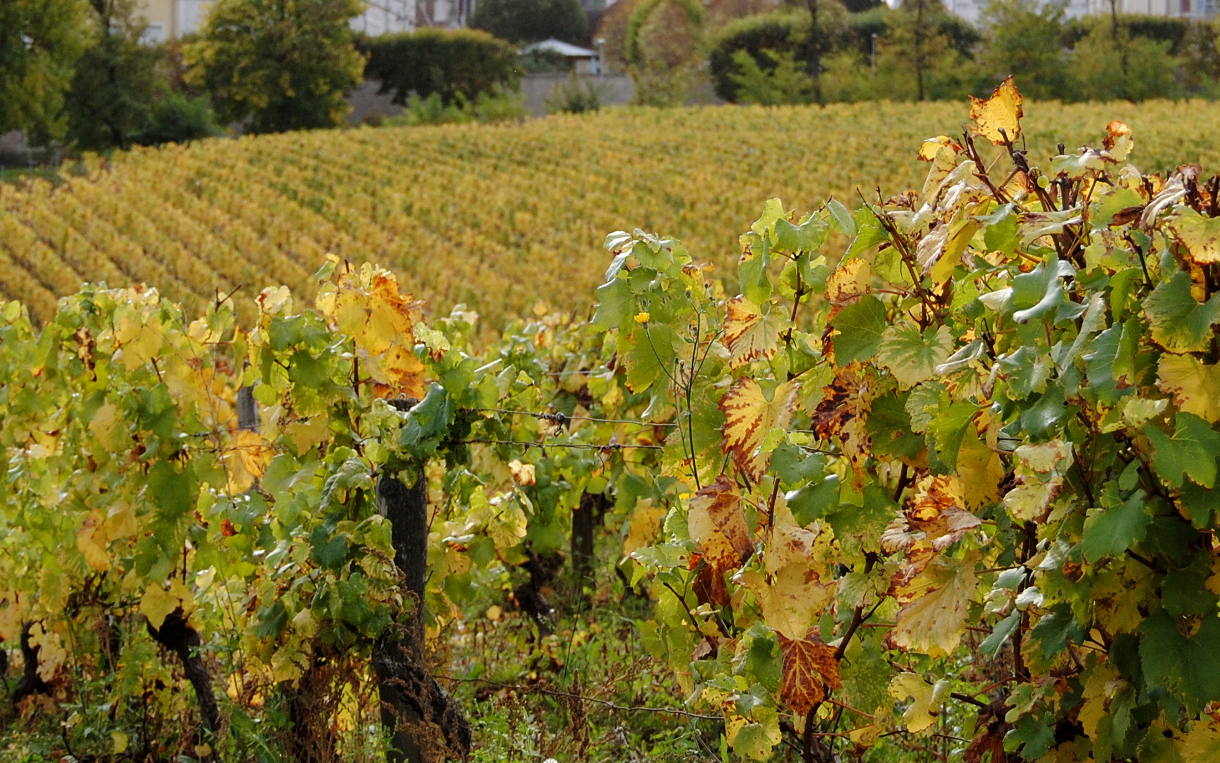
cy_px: 129
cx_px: 589
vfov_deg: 10.8
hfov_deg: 17.2
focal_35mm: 121
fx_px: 4024
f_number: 5
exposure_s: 1/640
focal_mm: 40
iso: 200
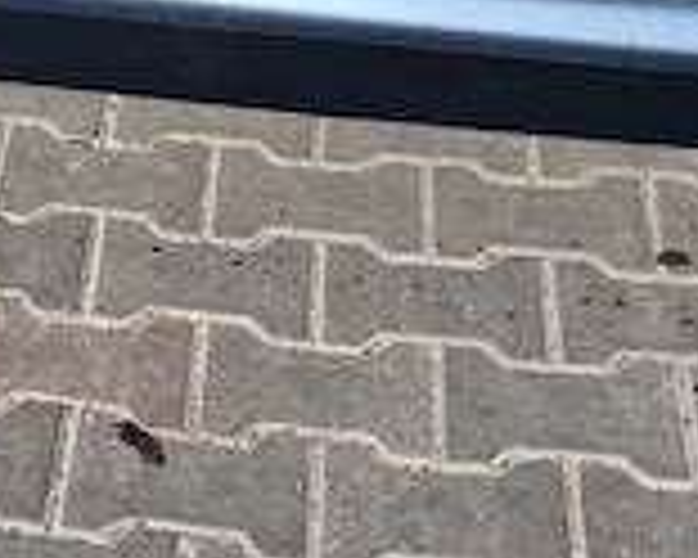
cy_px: -770
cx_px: -81
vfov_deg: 10.0
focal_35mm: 136
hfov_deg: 13.8
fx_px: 2810
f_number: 1.8
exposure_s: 1/833
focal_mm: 4
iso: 20
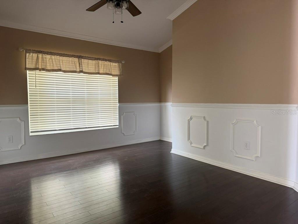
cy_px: 112
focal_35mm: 24
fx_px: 207
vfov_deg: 56.8
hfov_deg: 71.6
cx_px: 149
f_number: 1.78
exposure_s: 1/60
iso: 320
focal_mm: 6.76
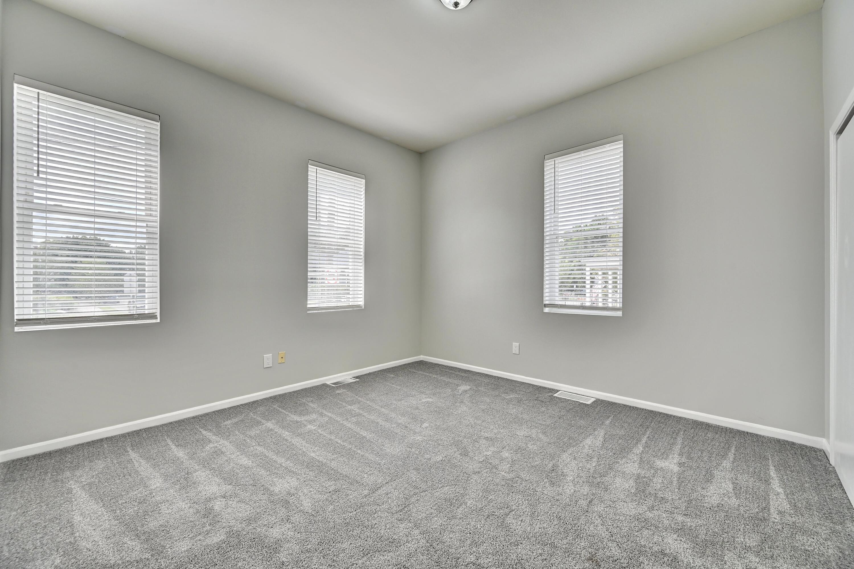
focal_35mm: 14
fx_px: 332
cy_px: 284
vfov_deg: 81.2
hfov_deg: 104.3
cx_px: 427
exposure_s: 1/40
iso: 400
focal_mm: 14
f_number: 8
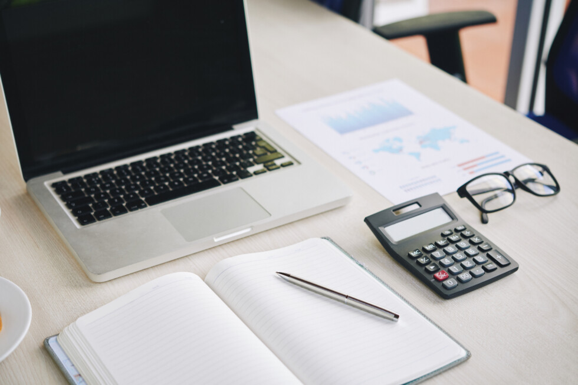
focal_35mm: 60
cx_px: 289
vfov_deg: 22.6
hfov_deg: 33.4
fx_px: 963
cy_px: 192
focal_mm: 60
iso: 320
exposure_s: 1/160
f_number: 3.5
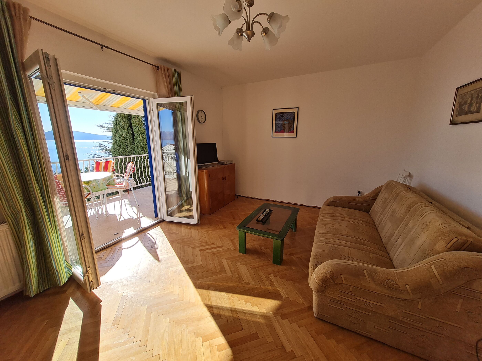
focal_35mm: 13
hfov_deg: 106.2
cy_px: 180
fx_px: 181
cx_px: 241
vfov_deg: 89.9
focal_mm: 1.74
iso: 50
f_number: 2.2
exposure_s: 1/376
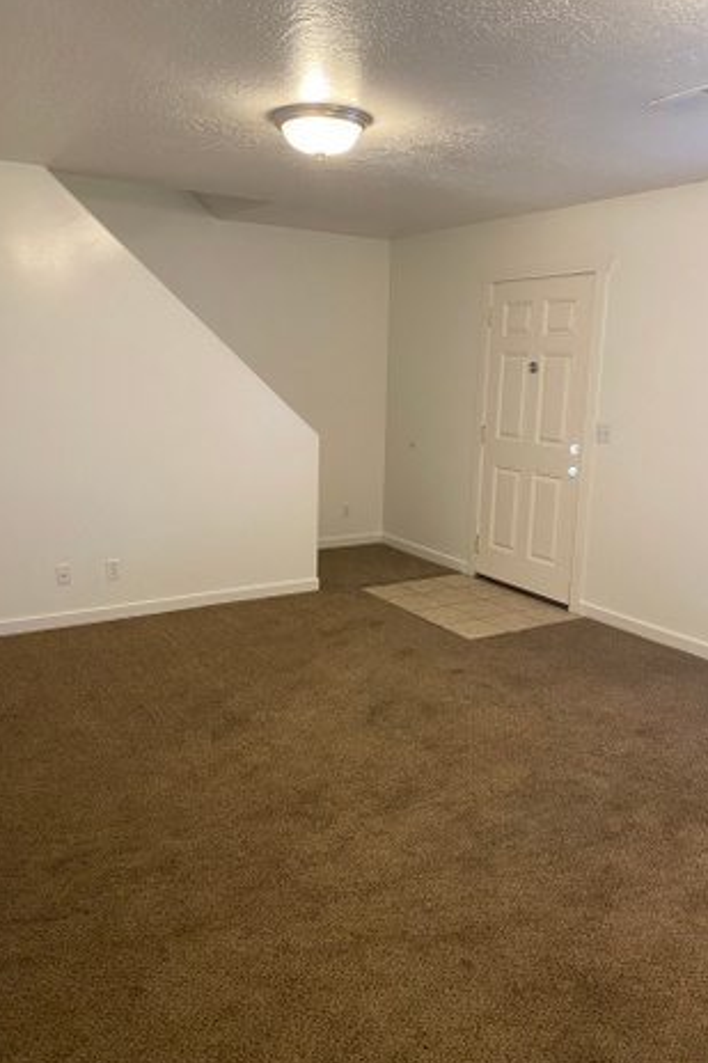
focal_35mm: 28
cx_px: 357
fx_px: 827
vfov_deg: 65.5
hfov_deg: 46.4
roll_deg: -1.3
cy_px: 538
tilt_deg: -9.0
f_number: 1.8
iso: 200
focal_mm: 4.25
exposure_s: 1/60
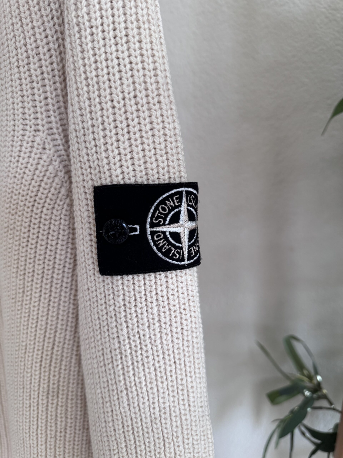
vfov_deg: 71.6
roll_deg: +0.0
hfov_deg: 56.8
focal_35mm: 24
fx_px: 317
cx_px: 172
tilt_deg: -12.1
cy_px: 229
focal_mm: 6.76
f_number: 1.78
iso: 125
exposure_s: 1/121
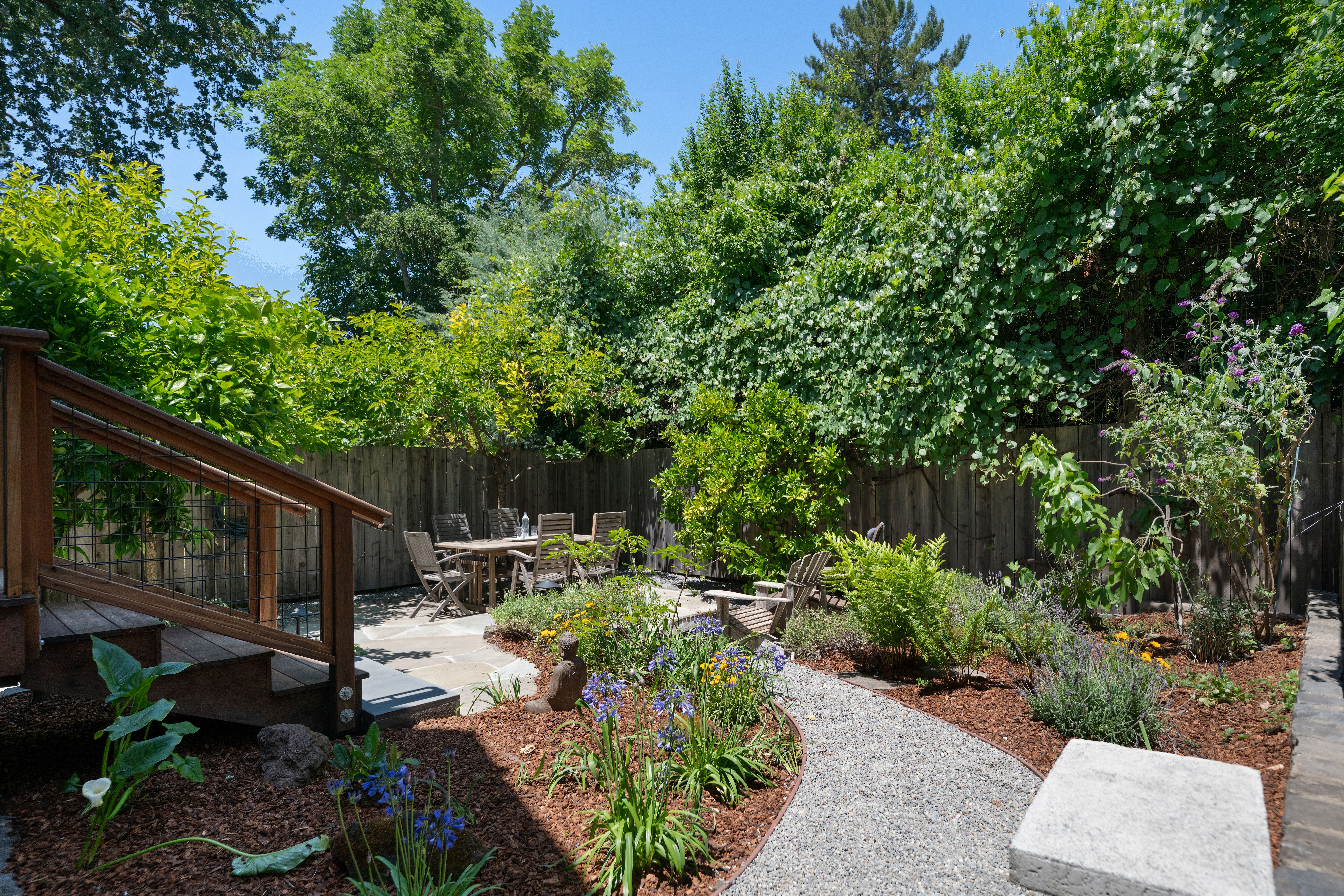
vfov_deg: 64.6
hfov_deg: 86.9
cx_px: 672
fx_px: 709
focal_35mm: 19
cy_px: 448
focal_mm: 19
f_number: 5
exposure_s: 1/500
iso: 400
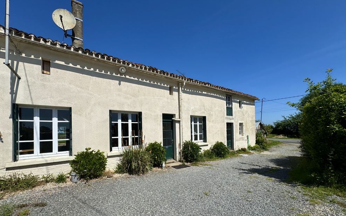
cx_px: 172
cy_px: 129
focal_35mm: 15
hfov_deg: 101.5
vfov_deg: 74.0
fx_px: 141
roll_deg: +2.0
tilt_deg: +1.4
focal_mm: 2.22
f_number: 2.2
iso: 40
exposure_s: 1/3906
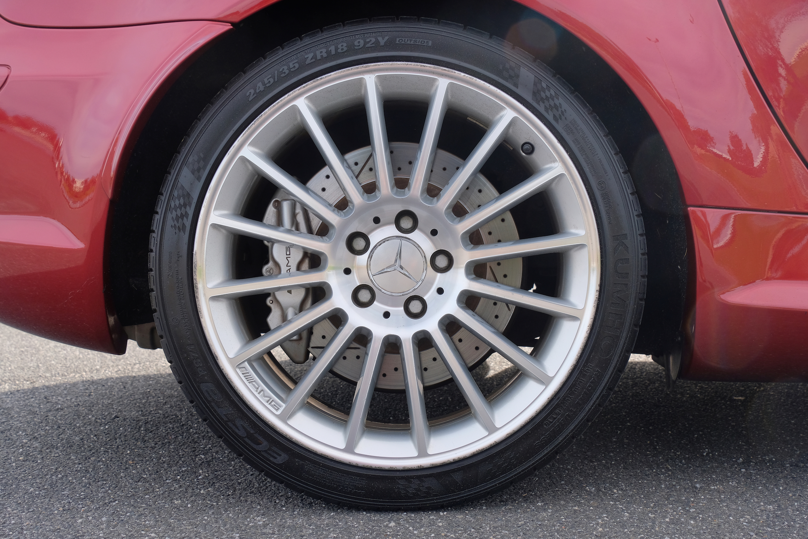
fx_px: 943
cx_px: 404
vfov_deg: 31.9
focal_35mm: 42
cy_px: 270
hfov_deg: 46.4
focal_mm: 27.9
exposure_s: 1/160
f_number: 8
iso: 500
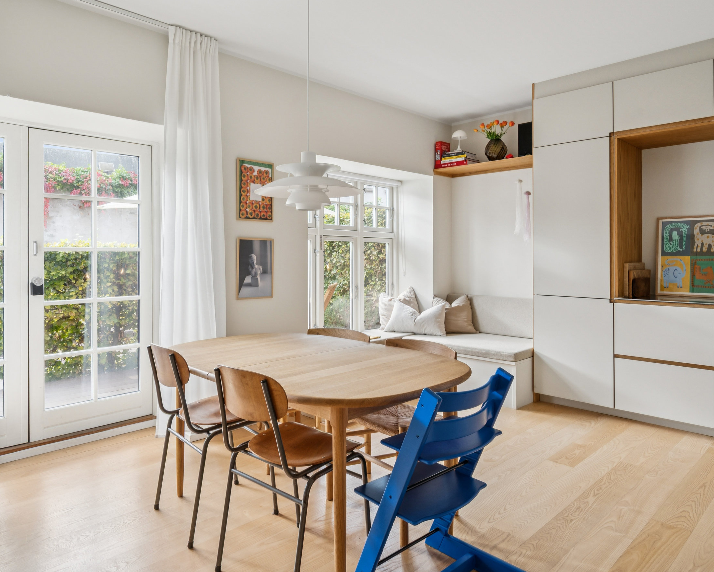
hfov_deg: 72.5
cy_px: 266
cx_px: 332
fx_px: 486
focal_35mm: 23
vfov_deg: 60.8
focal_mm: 18
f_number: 9
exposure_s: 1/60
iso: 640
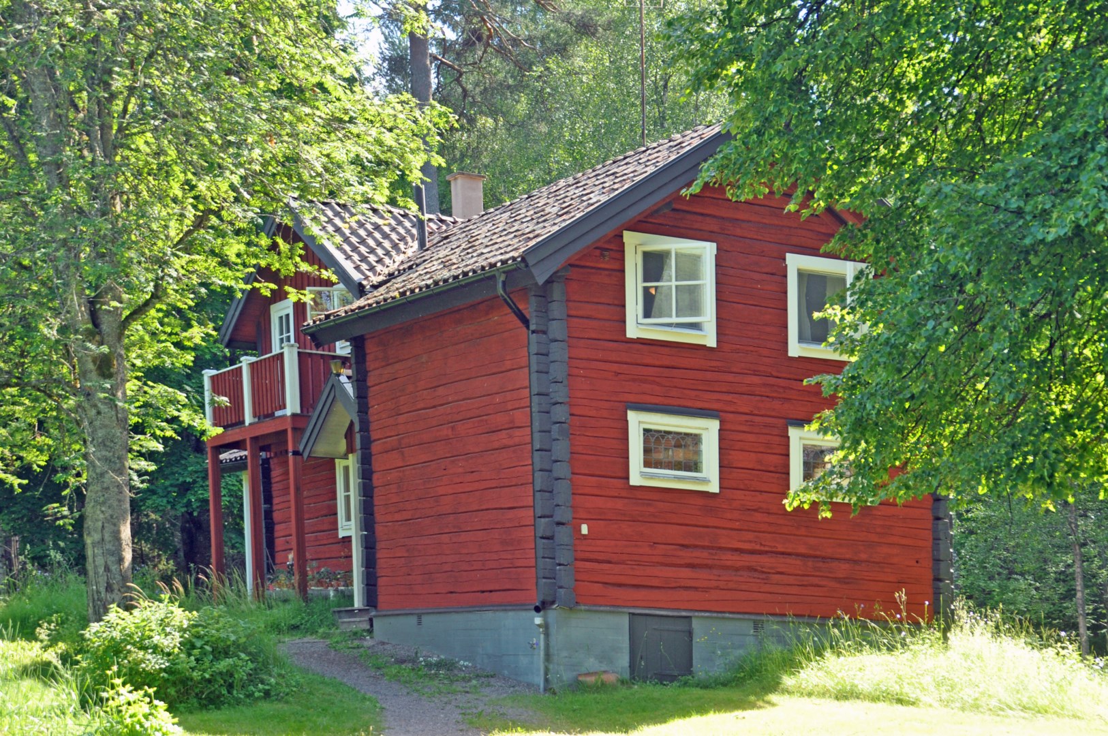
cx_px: 554
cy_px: 368
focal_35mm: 75
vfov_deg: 18.1
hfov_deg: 27.0
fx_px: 2306
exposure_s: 1/125
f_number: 5.6
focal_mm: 50
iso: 220
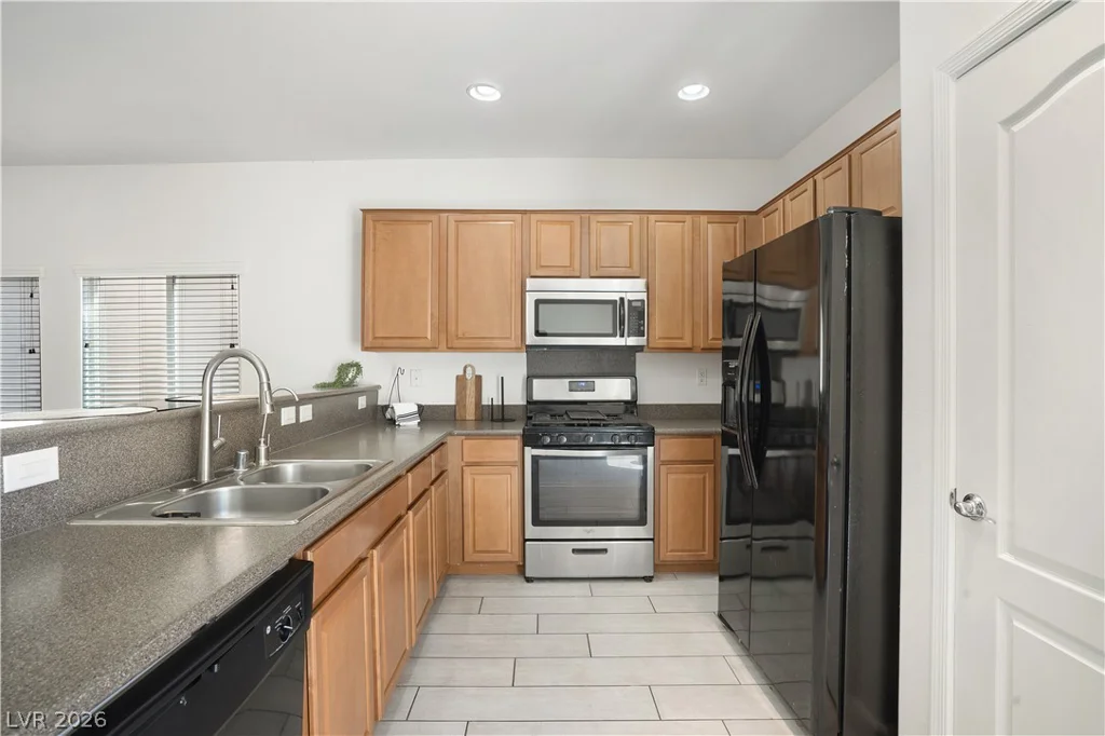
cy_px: 368
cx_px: 552
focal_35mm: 16
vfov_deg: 73.7
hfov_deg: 96.8
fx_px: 491
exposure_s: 1/15
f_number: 10
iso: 500
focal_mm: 16
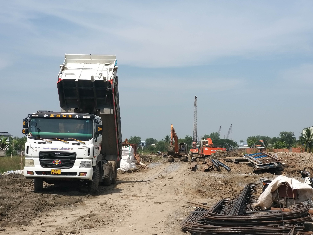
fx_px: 470
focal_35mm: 52
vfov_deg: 28.0
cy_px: 118
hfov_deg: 36.8
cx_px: 156
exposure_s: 1/1085
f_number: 2.4
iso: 40
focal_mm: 5.54
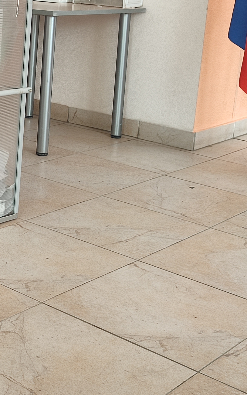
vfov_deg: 35.6
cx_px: -18
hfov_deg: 21.7
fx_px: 614
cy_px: 161
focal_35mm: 57
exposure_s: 1/50
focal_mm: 6.04
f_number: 1.9
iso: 112
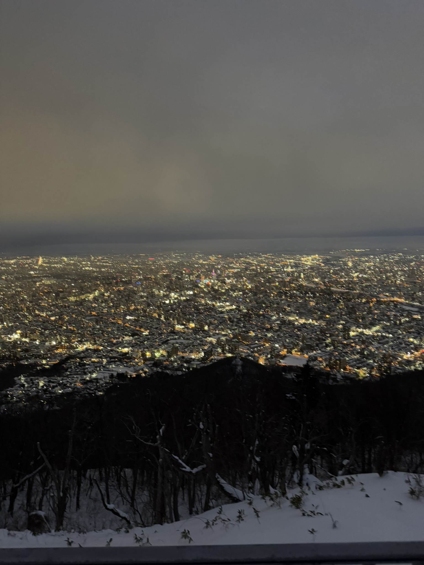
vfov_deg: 71.6
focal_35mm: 24
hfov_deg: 56.8
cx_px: 212
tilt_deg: -3.9
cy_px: 282
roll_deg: +1.7
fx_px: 392
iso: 1000
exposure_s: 1/25
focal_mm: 6.76
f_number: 1.78
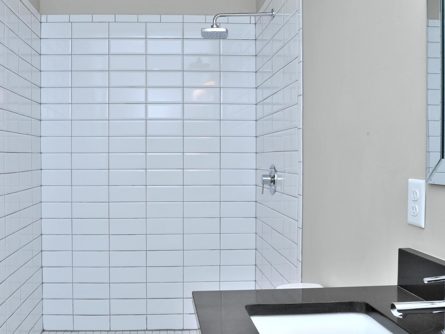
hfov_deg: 52.2
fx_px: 450
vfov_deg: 40.7
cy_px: 161
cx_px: 173
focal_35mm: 35
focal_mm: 26
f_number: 14
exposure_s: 1/40
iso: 640
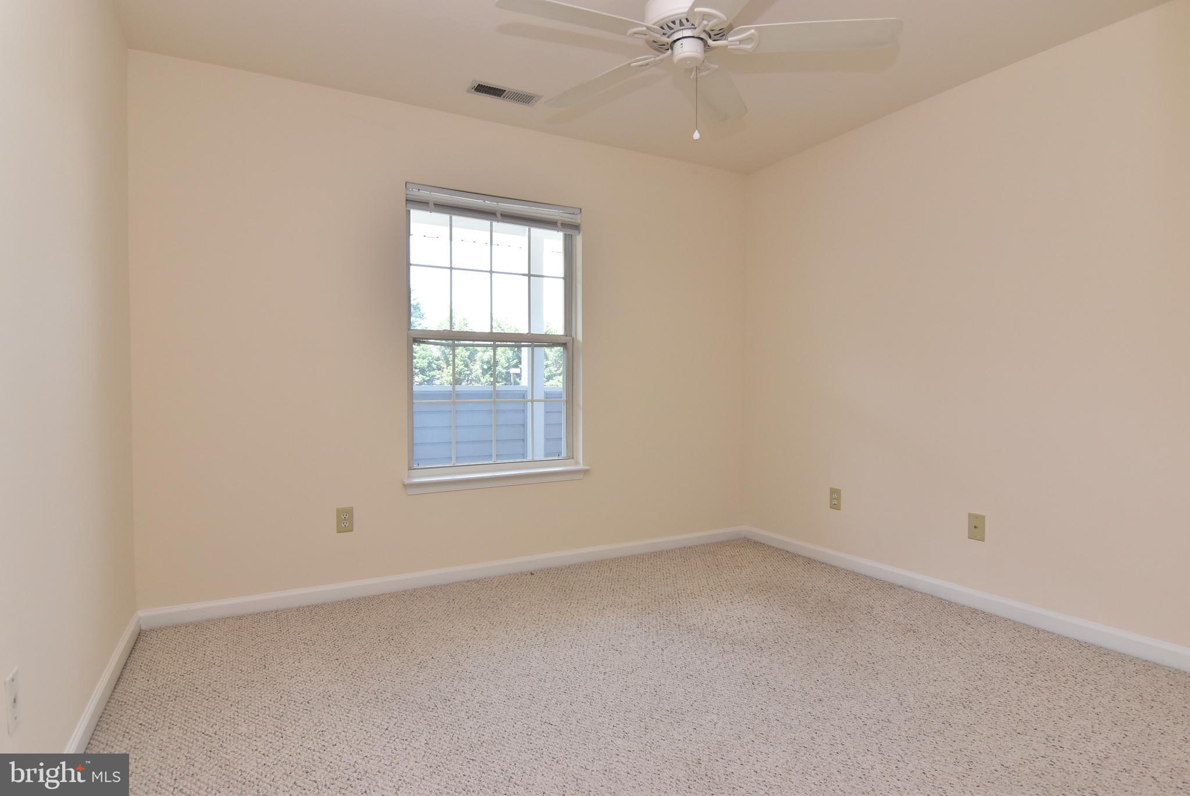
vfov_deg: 67.5
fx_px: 595
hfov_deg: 90.0
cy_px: 398
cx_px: 595
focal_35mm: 18
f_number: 8
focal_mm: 12
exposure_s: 1/80
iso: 800
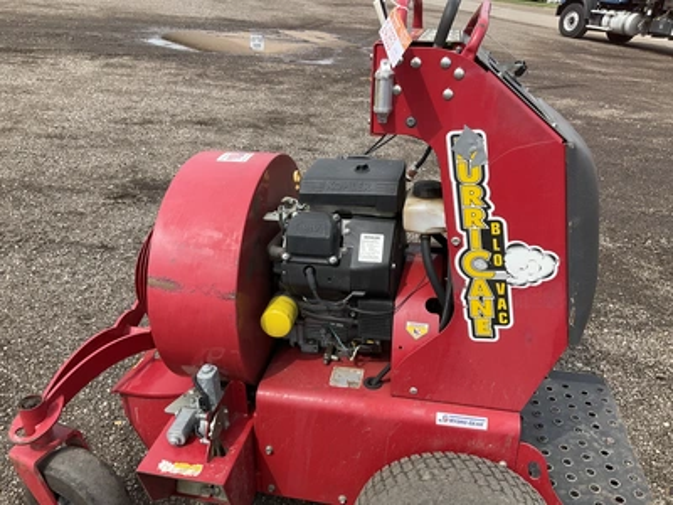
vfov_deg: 48.2
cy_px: 252
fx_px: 564
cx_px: 336
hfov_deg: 61.7
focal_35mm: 29
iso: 25
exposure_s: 1/829
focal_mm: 3
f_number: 1.8
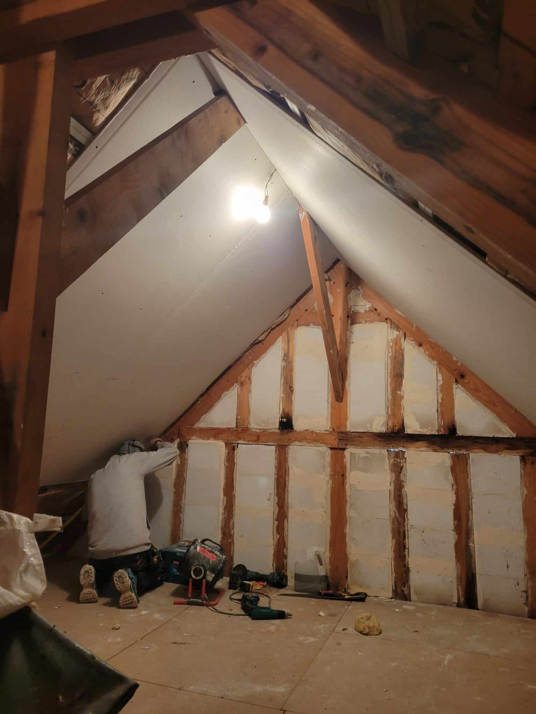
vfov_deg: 67.3
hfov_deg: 53.1
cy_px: 357
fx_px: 537
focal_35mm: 26
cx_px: 268
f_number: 1.8
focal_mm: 5.4
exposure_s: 1/50
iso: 200
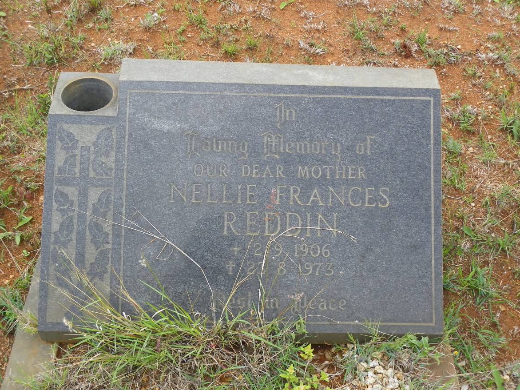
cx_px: 262
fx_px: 616
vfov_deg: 35.1
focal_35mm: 41
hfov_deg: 45.8
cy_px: 195
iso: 64
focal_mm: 7.1
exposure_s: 1/160
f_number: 3.5
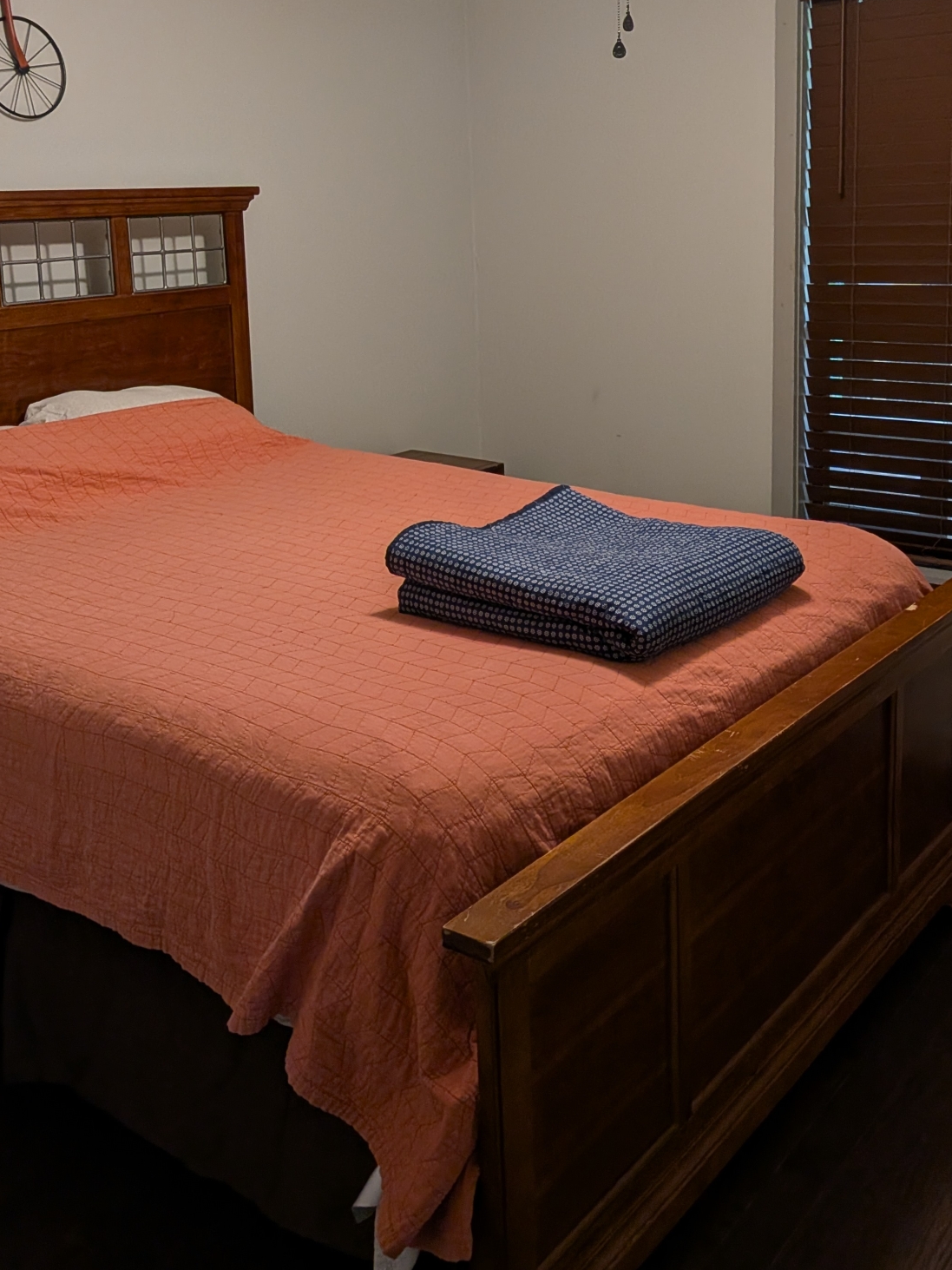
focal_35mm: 35
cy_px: 411
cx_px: 512
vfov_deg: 51.5
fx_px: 1284
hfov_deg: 40.7
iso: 247
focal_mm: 4.53
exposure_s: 1/120
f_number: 1.7
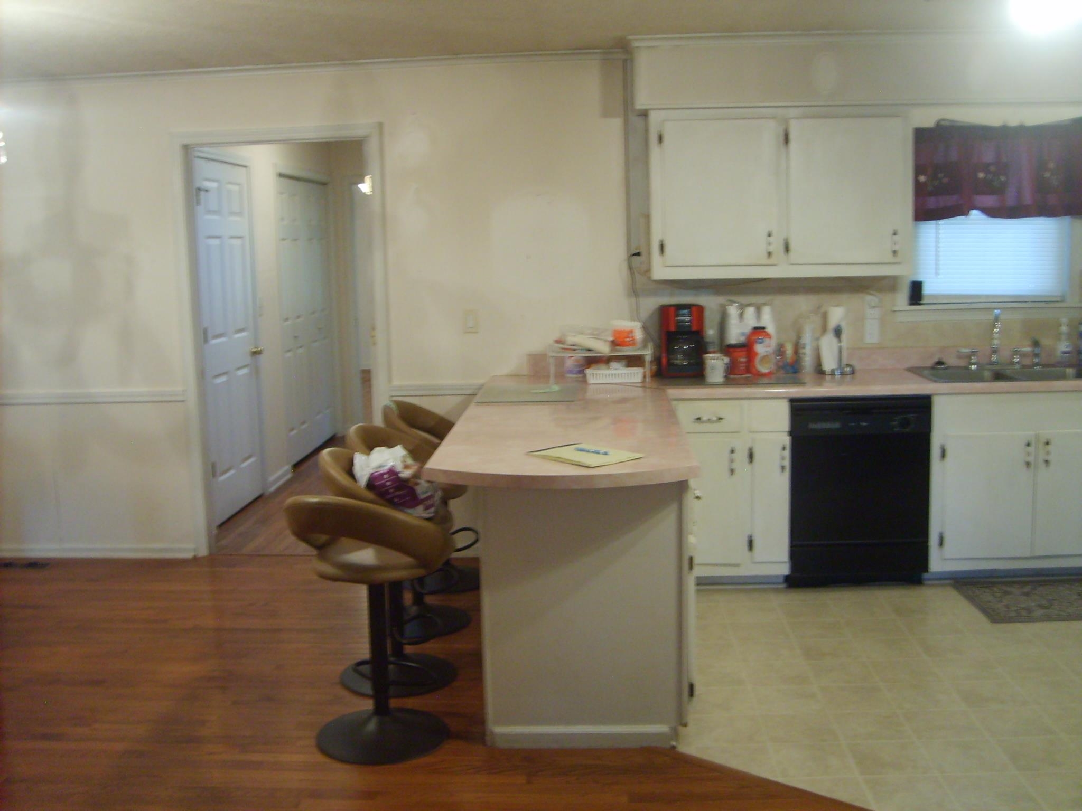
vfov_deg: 40.7
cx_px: 541
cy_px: 406
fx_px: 1094
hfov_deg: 52.6
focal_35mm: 35
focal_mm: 5.8
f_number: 2.8
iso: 140
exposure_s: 1/8
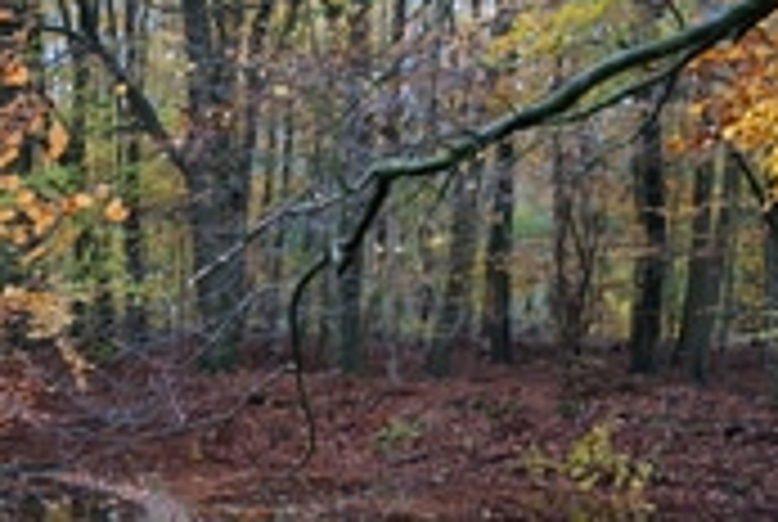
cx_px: -189
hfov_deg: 23.4
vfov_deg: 17.4
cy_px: 425
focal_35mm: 78
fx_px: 1689
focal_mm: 18
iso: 320
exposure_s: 1/30
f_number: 3.5
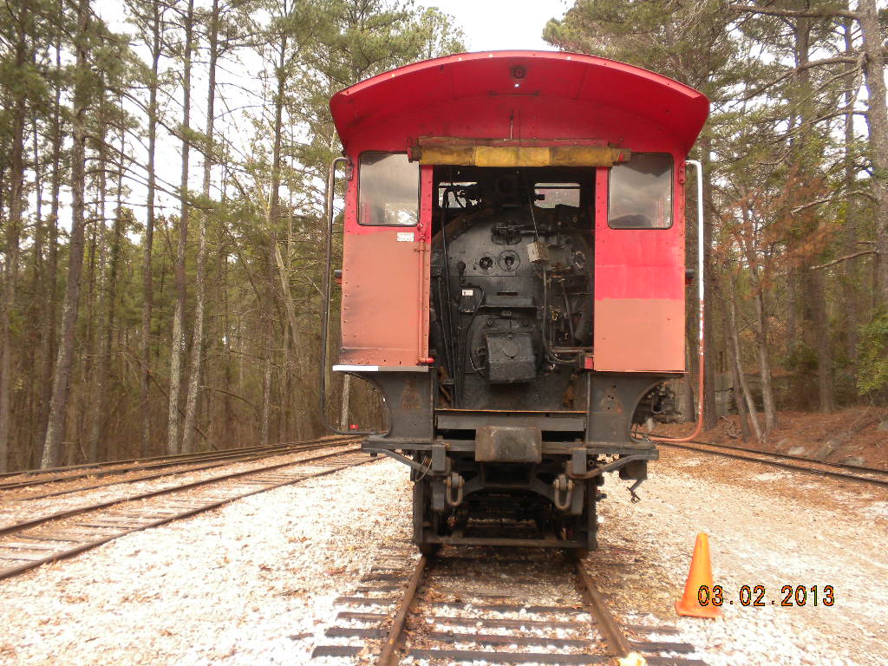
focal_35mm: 37
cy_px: 333
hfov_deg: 50.1
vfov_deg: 38.7
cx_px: 444
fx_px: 949
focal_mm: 6.6
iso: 64
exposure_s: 1/67.7
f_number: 3.5
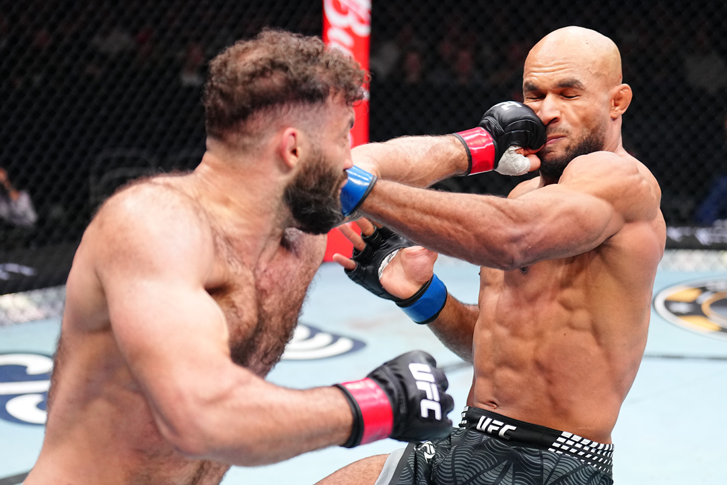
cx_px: 364
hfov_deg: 28.8
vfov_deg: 19.5
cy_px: 242
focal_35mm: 70
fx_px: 1414
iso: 2500
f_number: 2.8
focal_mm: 70
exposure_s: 1/1600
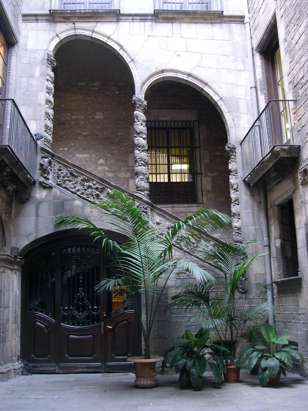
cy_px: 206
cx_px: 154
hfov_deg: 37.7
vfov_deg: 49.0
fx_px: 451
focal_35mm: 38
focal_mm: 8
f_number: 2.8
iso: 136
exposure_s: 1/4.8
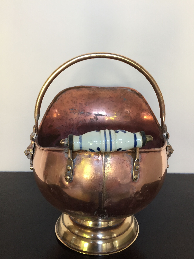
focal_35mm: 29
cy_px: 130
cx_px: 97
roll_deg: -1.0
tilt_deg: -13.7
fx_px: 217
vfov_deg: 61.7
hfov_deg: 48.2
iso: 125
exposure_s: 1/33
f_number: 2.2
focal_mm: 4.15
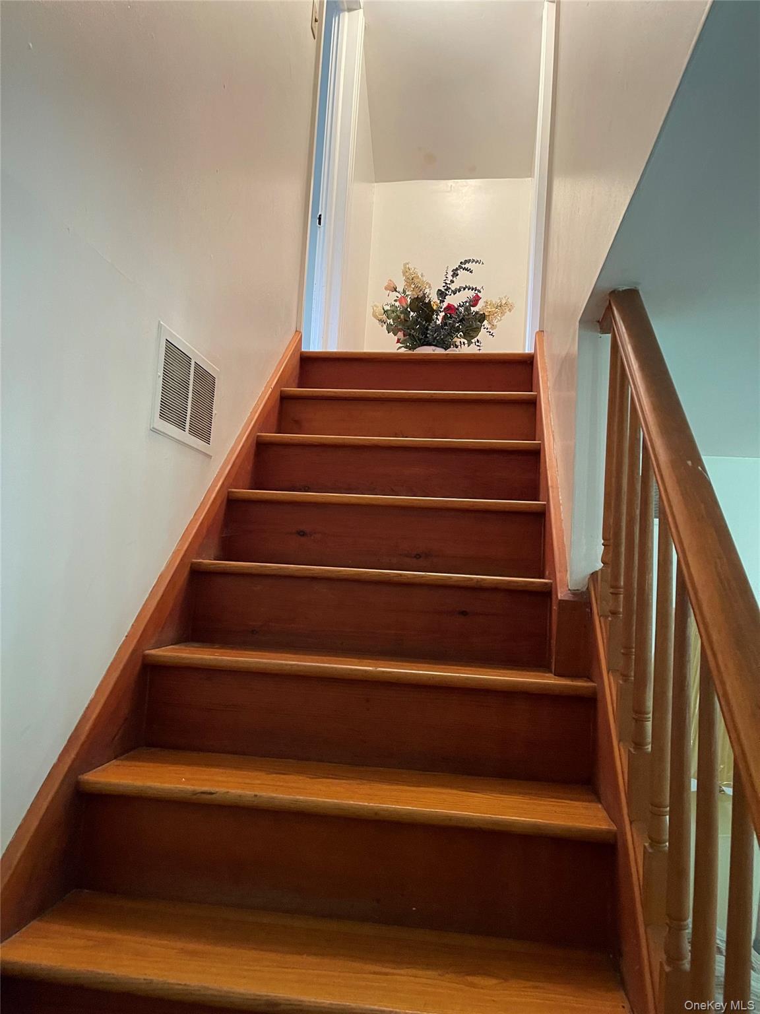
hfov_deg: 54.9
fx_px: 732
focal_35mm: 25
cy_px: 507
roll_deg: -4.0
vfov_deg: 69.4
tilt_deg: +5.2
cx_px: 380
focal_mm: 5.1
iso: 500
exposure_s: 1/60
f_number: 1.6
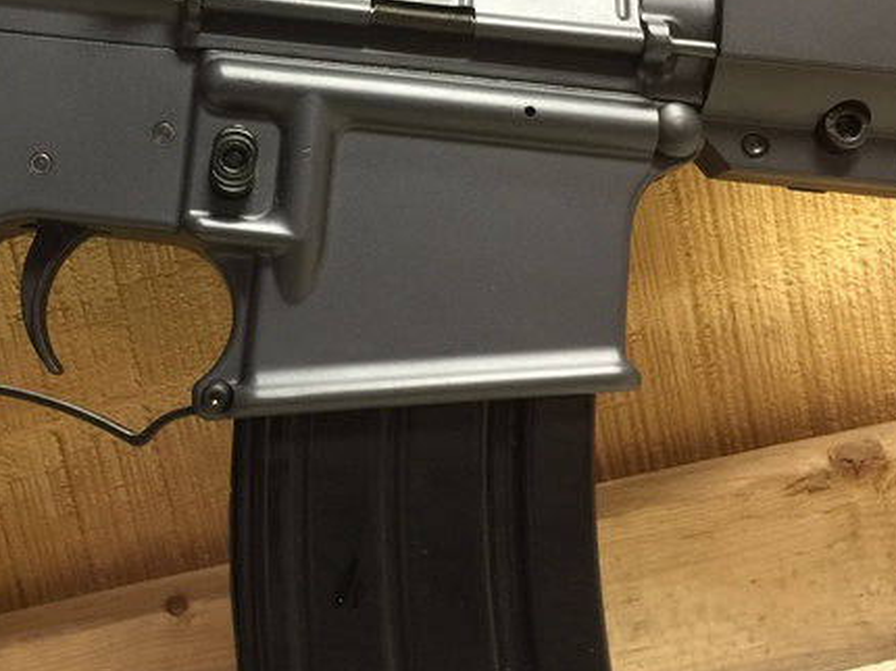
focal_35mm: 54
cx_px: 260
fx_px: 1397
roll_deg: +11.1
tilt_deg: -10.0
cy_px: 150
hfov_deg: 35.0
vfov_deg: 26.6
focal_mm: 4.15
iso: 100
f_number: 2.2
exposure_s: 1/10
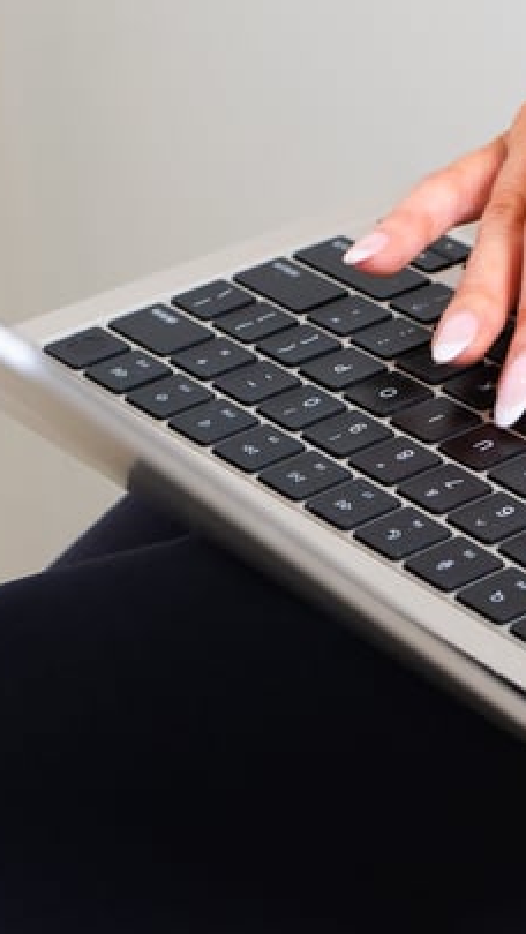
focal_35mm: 134
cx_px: 780
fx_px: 3321
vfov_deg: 16.0
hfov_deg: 8.8
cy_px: 383
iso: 250
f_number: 5.6
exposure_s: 1/60
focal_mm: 45
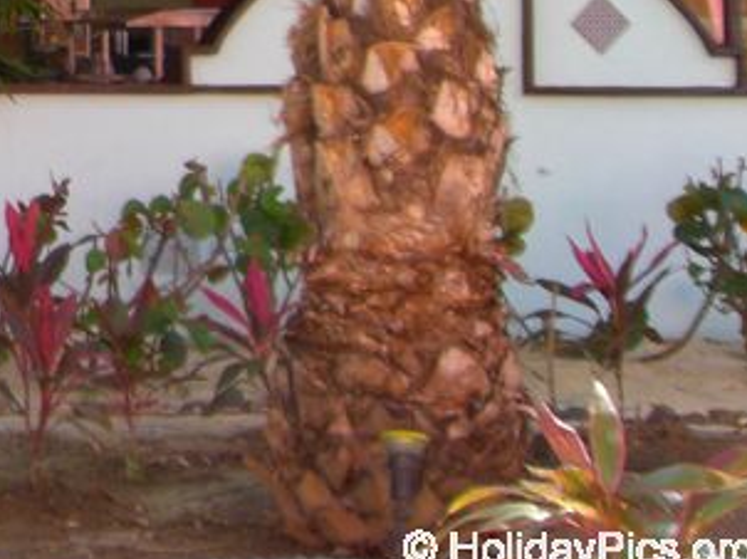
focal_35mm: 129
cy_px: -361
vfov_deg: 10.9
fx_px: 2782
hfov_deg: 13.9
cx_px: -505
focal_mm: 6.2
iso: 100
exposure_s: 1/100
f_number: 2.7
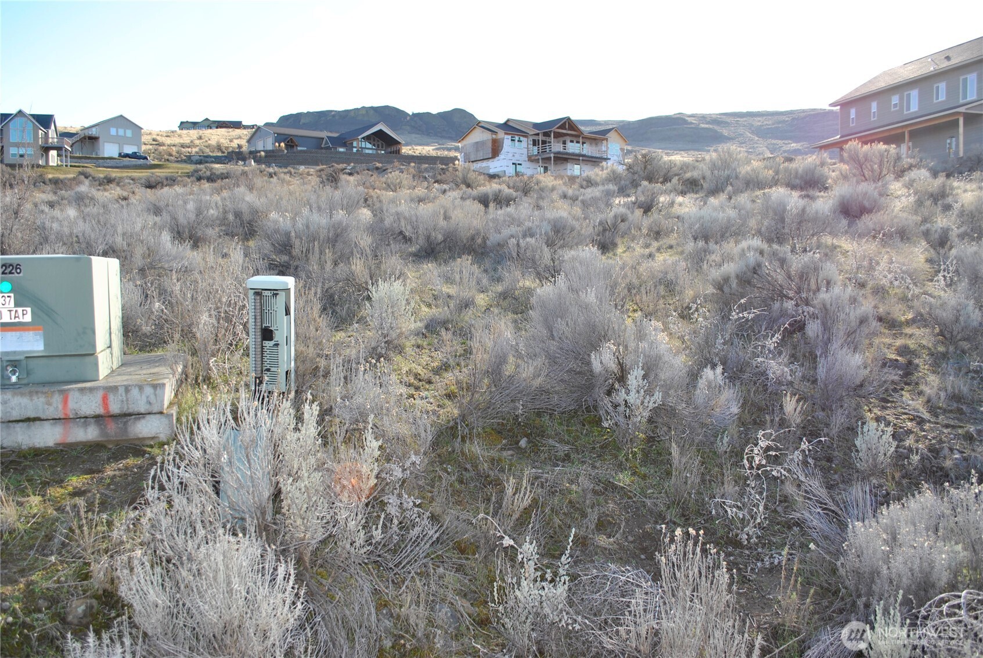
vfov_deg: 48.0
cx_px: 492
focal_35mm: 27
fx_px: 738
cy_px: 329
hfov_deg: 67.3
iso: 100
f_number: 5
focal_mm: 18
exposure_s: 1/200
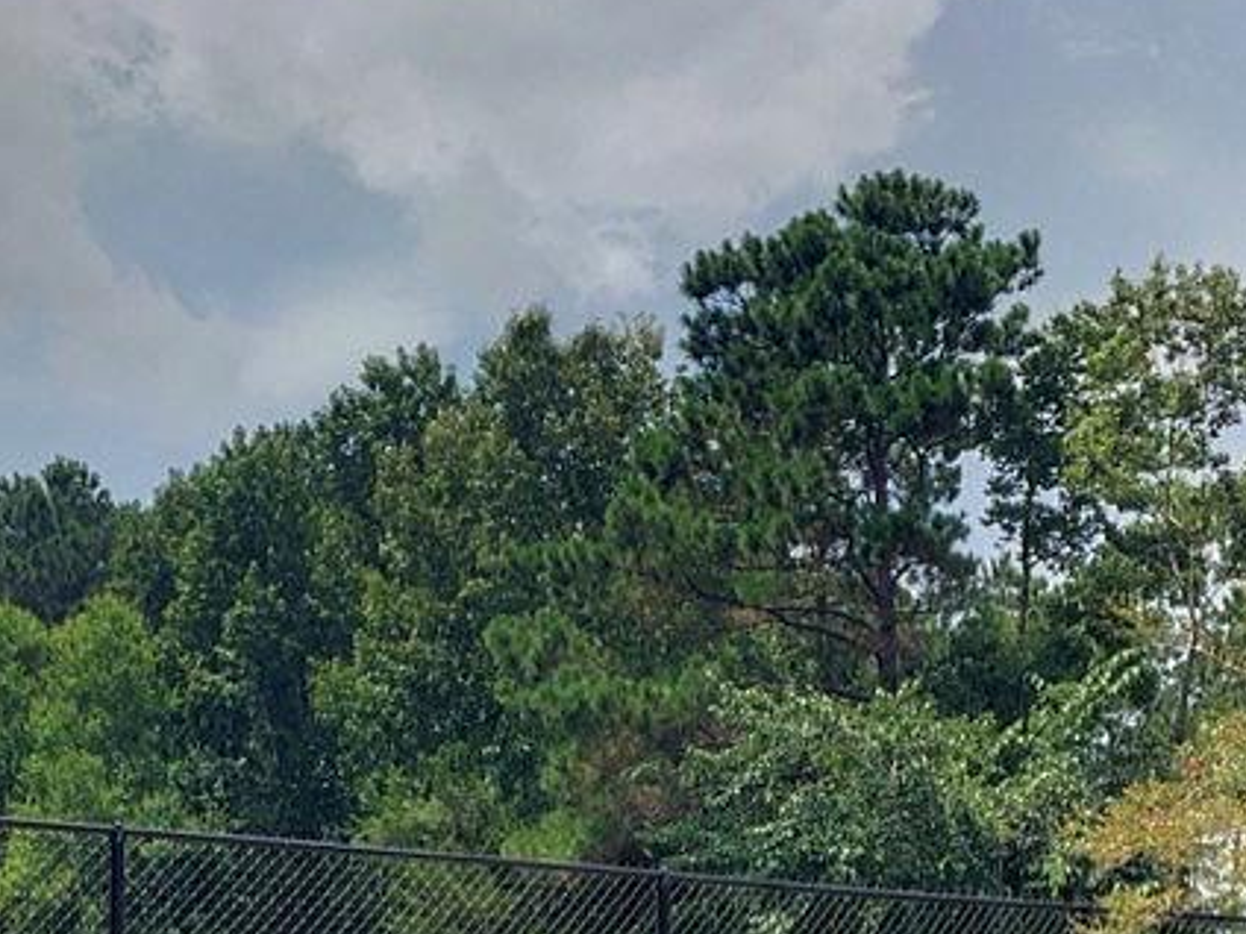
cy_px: 1040
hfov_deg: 27.7
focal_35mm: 70
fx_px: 2520
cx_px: 511
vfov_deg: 20.0
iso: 25
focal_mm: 4.15
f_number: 2.2
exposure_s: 1/2079
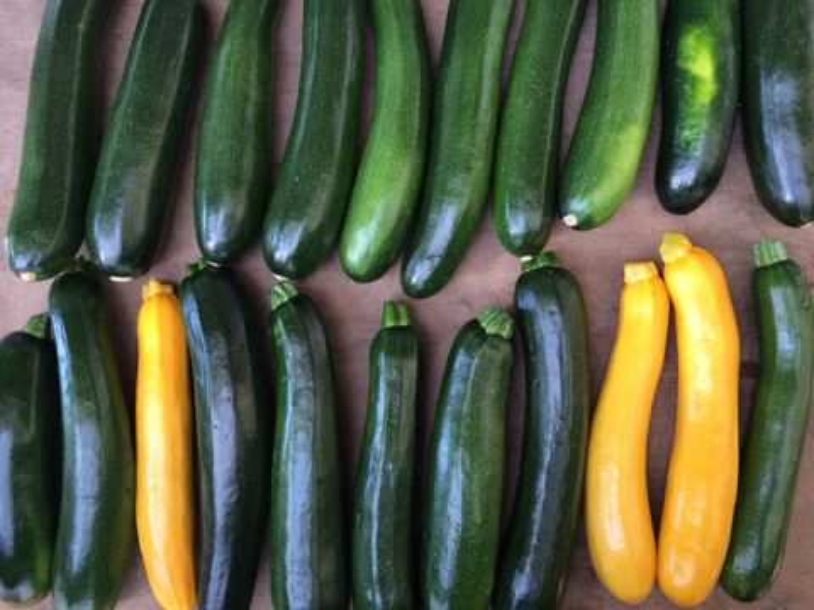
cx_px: 407
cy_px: 305
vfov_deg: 48.2
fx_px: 682
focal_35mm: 29
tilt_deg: -85.3
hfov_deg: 61.7
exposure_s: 1/40
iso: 32
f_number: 2.2
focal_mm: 4.15
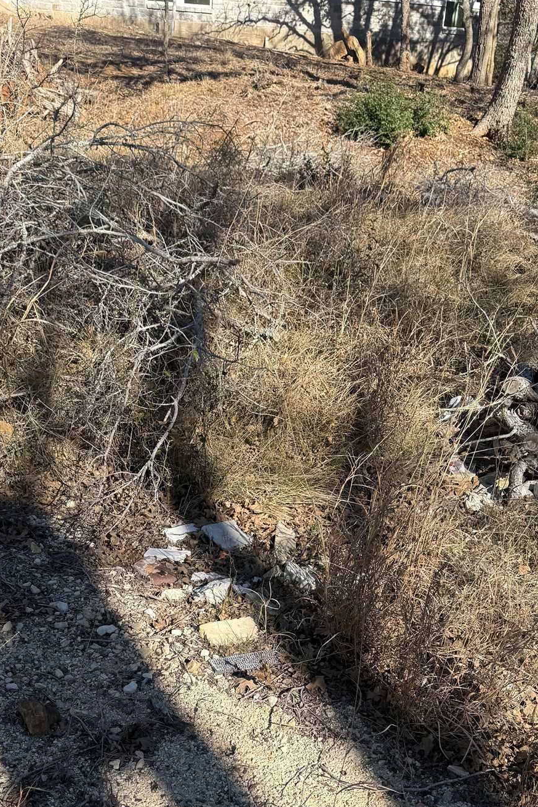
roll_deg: -5.4
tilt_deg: -34.0
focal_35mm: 39
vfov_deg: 47.4
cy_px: 624
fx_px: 874
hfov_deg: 34.2
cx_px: 302
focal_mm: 6.76
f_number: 1.78
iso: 80
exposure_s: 1/2611
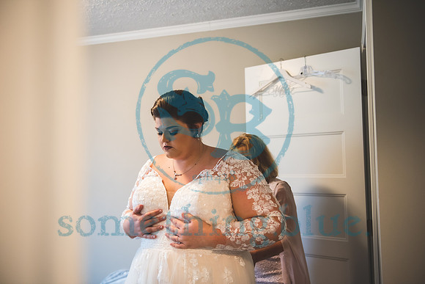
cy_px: 142
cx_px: 212
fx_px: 413
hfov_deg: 54.4
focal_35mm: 35
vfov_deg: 37.9
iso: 1600
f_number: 2.8
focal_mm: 35
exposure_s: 1/125
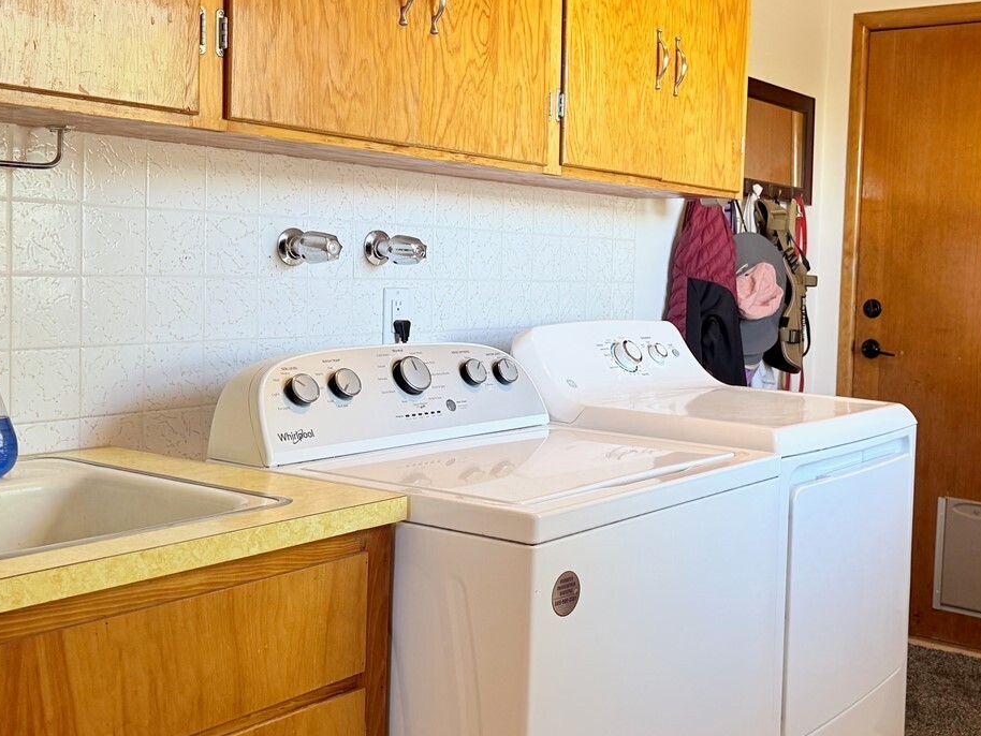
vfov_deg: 34.3
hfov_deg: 44.1
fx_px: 1191
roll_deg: -1.7
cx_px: 662
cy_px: 333
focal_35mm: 42
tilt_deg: -3.3
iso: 160
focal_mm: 6.76
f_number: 1.78
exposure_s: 1/120
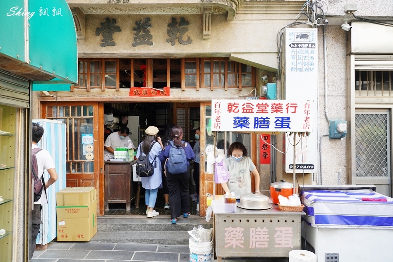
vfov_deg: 45.0
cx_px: 196
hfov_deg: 63.7
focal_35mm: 29
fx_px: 317
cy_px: 131
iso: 100
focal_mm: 29
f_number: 5.6
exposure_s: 1/30
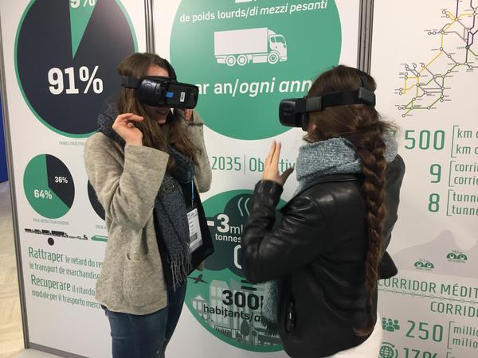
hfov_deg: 61.7
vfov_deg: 48.2
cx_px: 239
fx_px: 400
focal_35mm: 29
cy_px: 179
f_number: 2.2
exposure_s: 1/33
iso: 100
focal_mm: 4.15
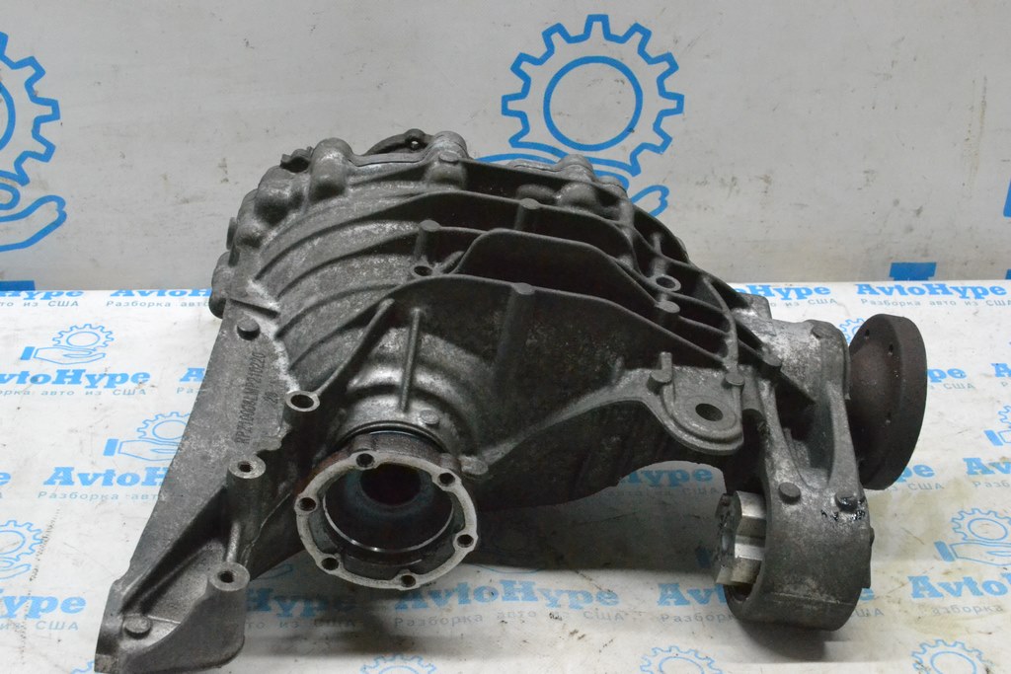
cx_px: 506
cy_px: 337
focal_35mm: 48
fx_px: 1348
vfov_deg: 28.1
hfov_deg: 41.1
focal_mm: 32
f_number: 10
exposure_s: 1/160
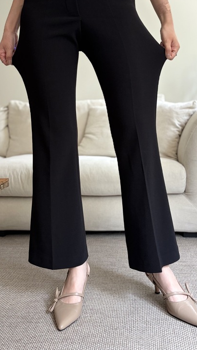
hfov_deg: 30.5
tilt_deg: -1.0
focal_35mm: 39
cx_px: 93
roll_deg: +1.0
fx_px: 362
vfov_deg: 51.0
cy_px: 127
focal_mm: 5.96
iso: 100
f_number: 1.6
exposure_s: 1/122
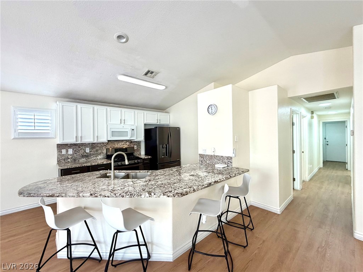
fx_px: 147
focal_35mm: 14
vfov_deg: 85.7
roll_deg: +0.9
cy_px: 136
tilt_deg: +0.2
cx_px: 182
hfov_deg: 102.1
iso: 125
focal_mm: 2.22
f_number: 2.2
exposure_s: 1/120
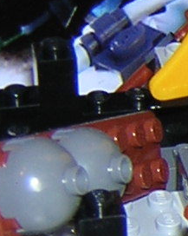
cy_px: 162
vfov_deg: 9.3
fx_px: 1442
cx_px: 541
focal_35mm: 207
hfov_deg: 6.8
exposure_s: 1/60.1
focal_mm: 4.7
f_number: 2.6
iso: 100
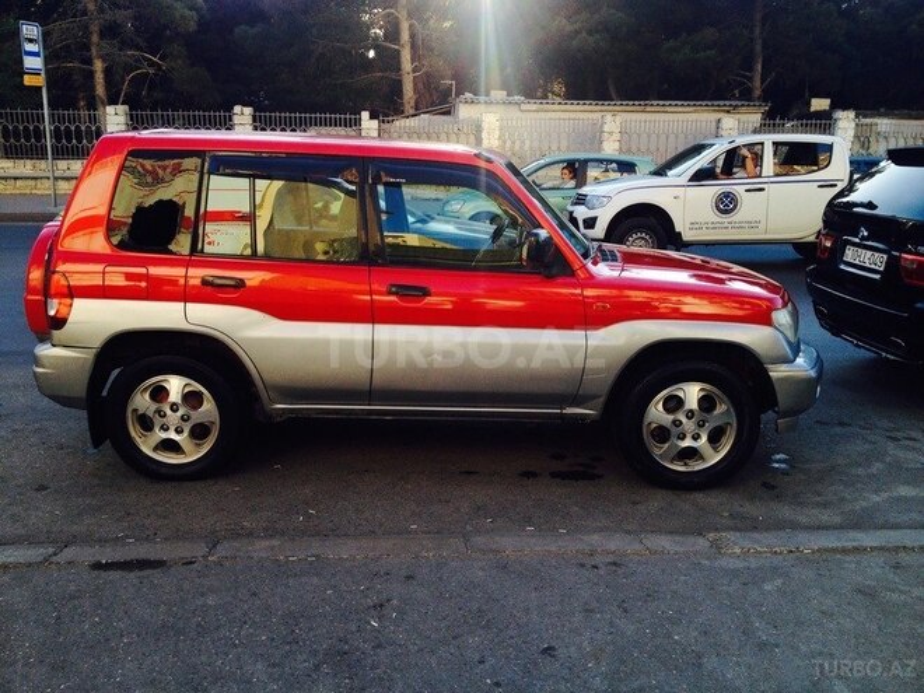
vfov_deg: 40.7
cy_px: 346
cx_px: 462
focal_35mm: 35
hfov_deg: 52.6
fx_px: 934
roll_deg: -1.0
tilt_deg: -16.2
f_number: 2.4
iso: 50
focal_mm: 4.28
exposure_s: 1/349
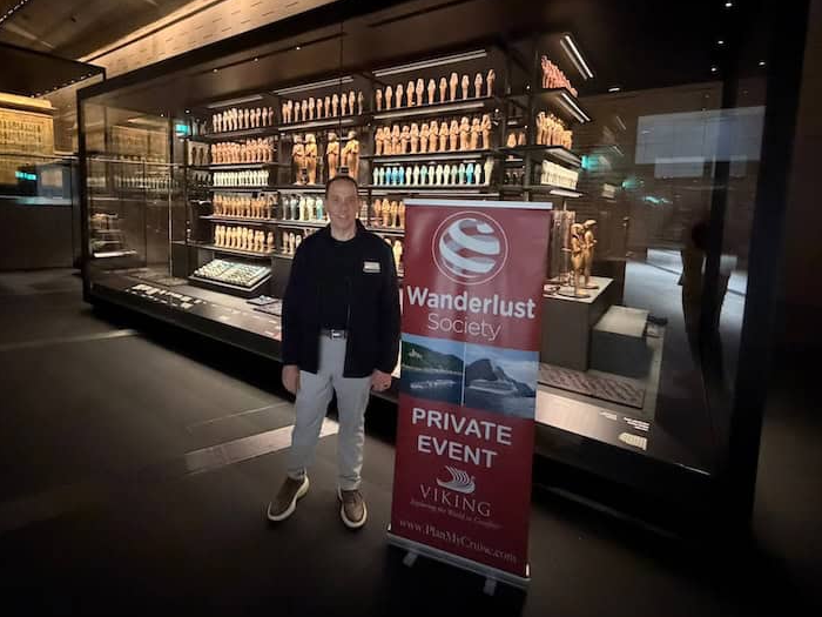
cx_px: 375
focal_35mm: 18
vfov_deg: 70.7
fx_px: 427
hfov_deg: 87.5
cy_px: 240
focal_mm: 2.2
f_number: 2.2
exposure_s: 1/30
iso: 2500
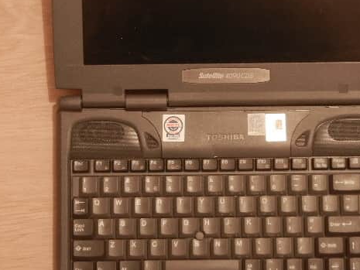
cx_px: 215
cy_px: 101
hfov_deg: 19.8
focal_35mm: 99
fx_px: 1030
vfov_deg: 14.9
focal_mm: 8.1
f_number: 3.8
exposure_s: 1/6
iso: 400
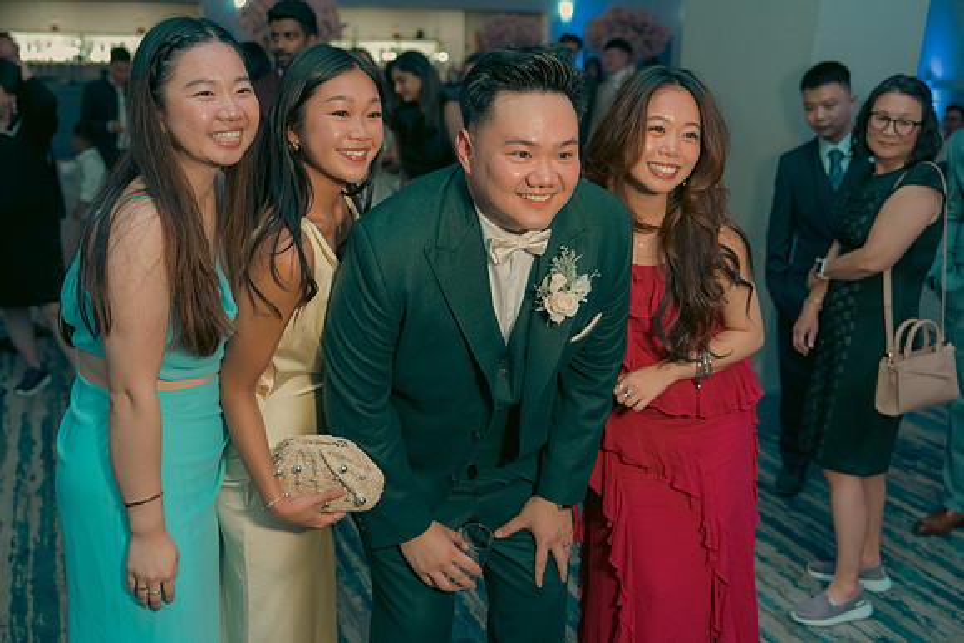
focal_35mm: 42
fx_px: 1125
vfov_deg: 31.9
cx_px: 482
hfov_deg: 46.4
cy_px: 322
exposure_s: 1/160
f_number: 3.5
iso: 2500
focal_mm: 42
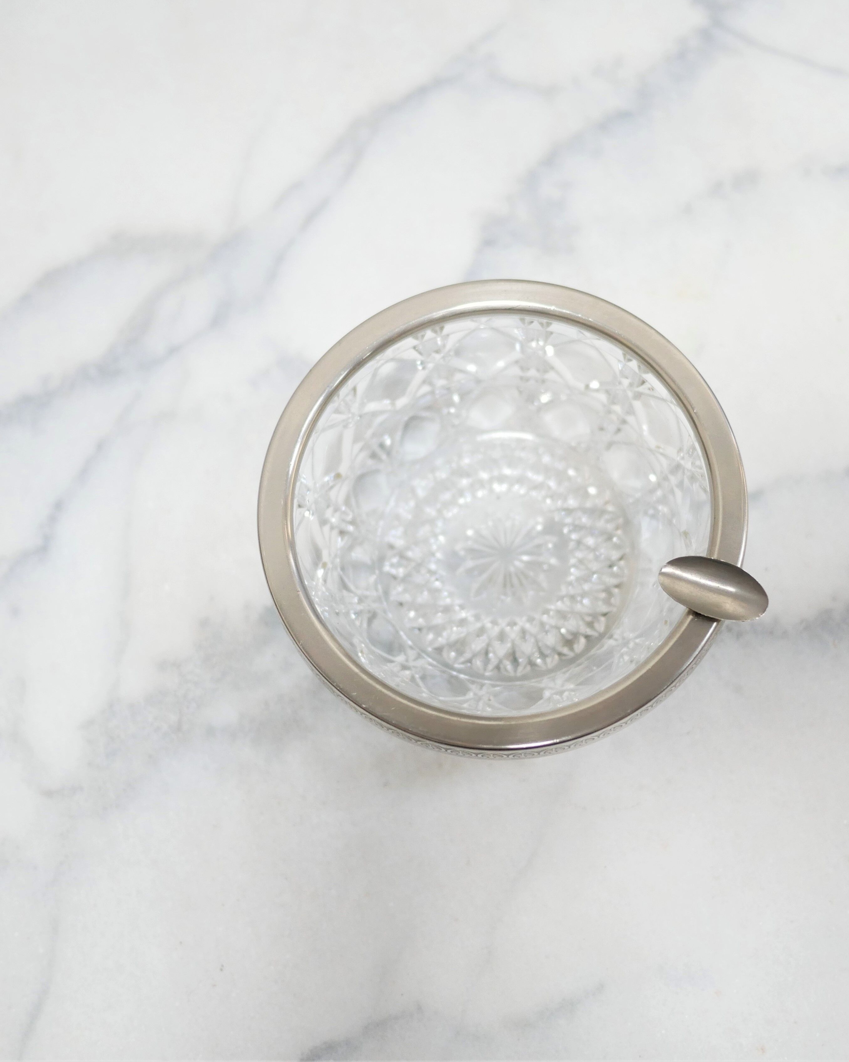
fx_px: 1665
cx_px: 489
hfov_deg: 28.6
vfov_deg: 35.4
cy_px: 523
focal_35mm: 53
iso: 800
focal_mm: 20
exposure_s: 1/60
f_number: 1.7
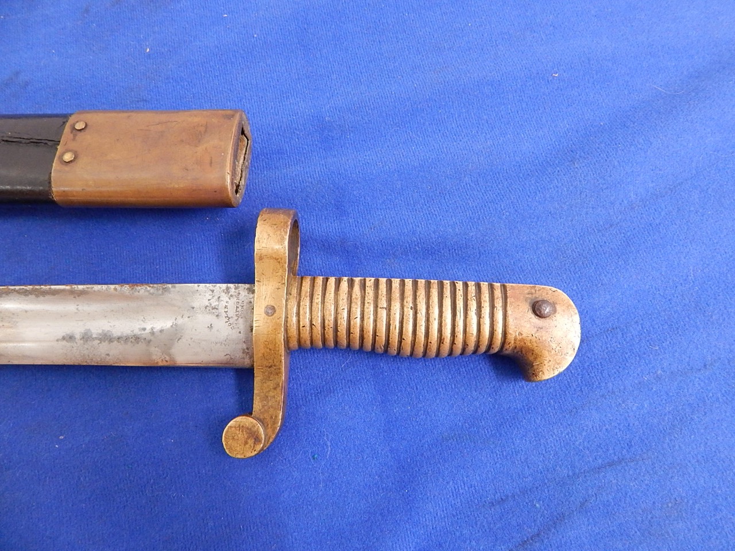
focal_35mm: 22
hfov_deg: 76.4
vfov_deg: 61.1
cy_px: 276
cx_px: 368
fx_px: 467
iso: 400
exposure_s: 1/13
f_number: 3
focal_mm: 4
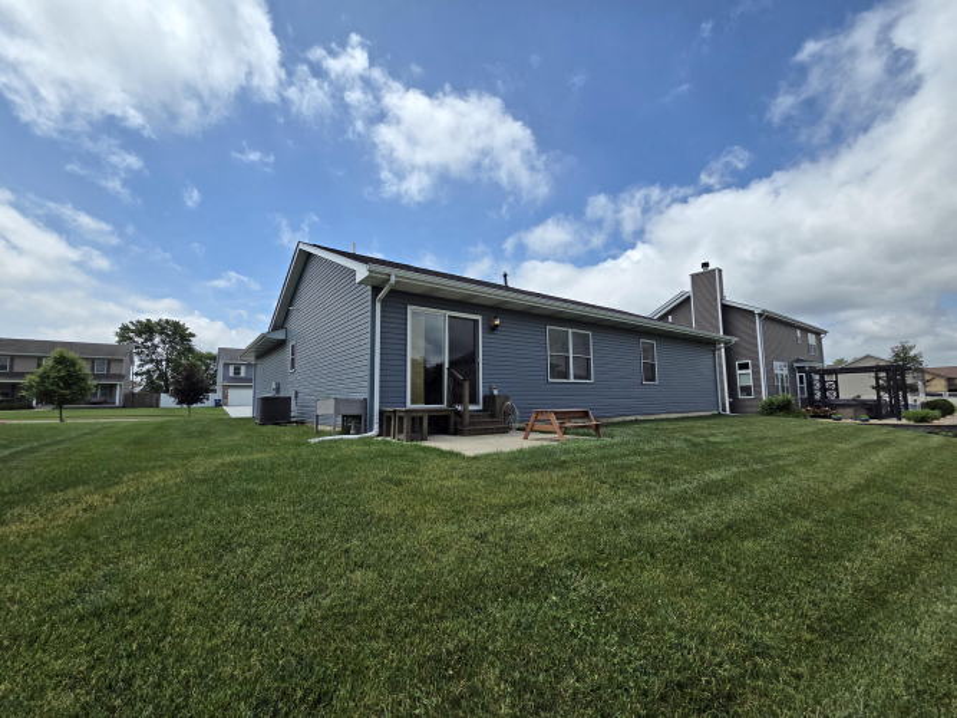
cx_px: 478
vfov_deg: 89.9
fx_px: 359
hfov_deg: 106.2
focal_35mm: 13
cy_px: 359
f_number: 2.2
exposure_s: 1/2790
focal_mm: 2.2
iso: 50
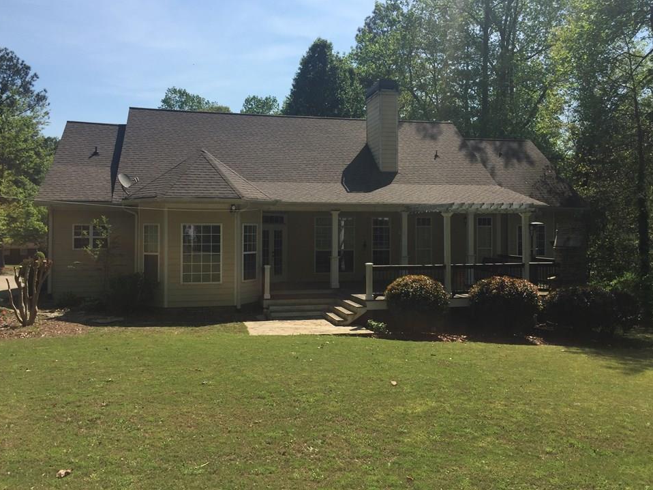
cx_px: 339
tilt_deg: -0.2
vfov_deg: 45.4
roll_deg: +0.0
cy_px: 229
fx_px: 585
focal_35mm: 31
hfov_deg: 58.3
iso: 32
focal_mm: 4.15
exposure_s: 1/2198
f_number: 2.2
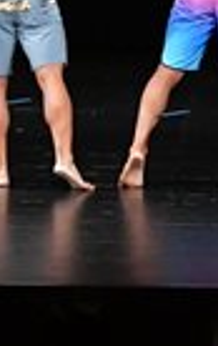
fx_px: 5224
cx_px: 199
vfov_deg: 3.8
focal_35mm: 553
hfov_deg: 2.4
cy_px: -13
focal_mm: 65
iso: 3200
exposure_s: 1/400
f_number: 5.6
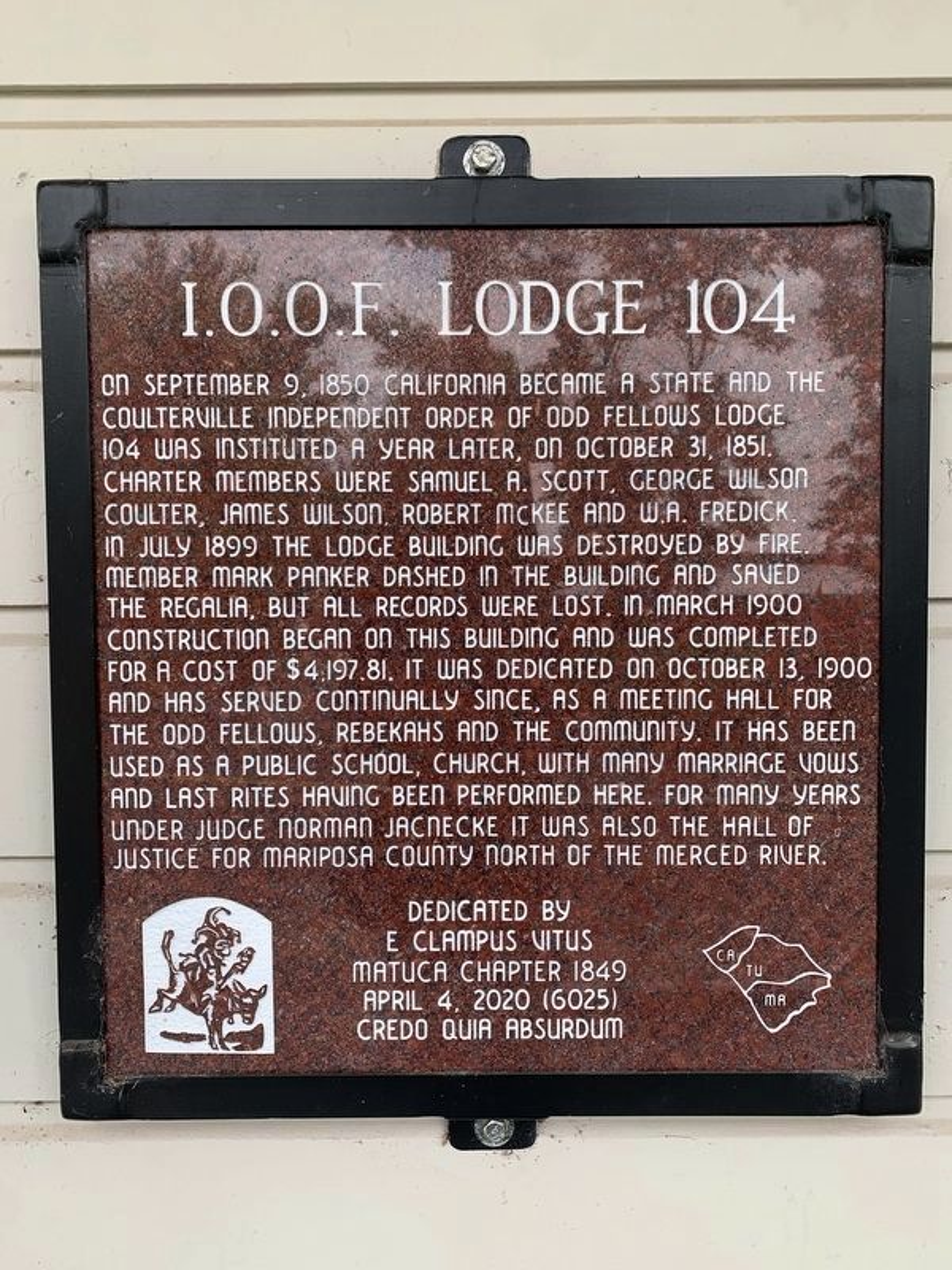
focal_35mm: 26
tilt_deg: -2.5
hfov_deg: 53.1
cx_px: 476
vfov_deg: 67.3
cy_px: 635
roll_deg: +0.2
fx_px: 953
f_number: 1.8
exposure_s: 1/242
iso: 25
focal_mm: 4.25
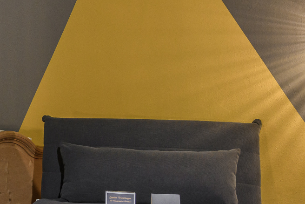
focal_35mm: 78
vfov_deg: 17.5
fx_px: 661
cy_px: 92
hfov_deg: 22.1
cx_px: -137
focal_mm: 20
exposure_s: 1/15
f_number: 6.7
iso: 400
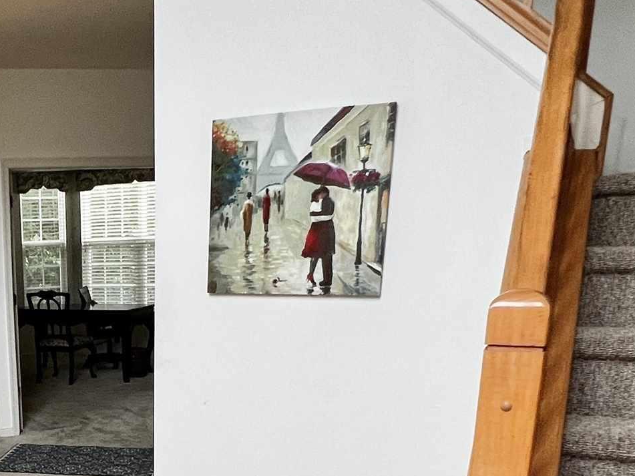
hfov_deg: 40.2
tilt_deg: -15.8
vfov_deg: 31.9
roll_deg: +2.5
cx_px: 24
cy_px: 465
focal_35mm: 42
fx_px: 770
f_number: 1.8
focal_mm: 1.57
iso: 125
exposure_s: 1/99
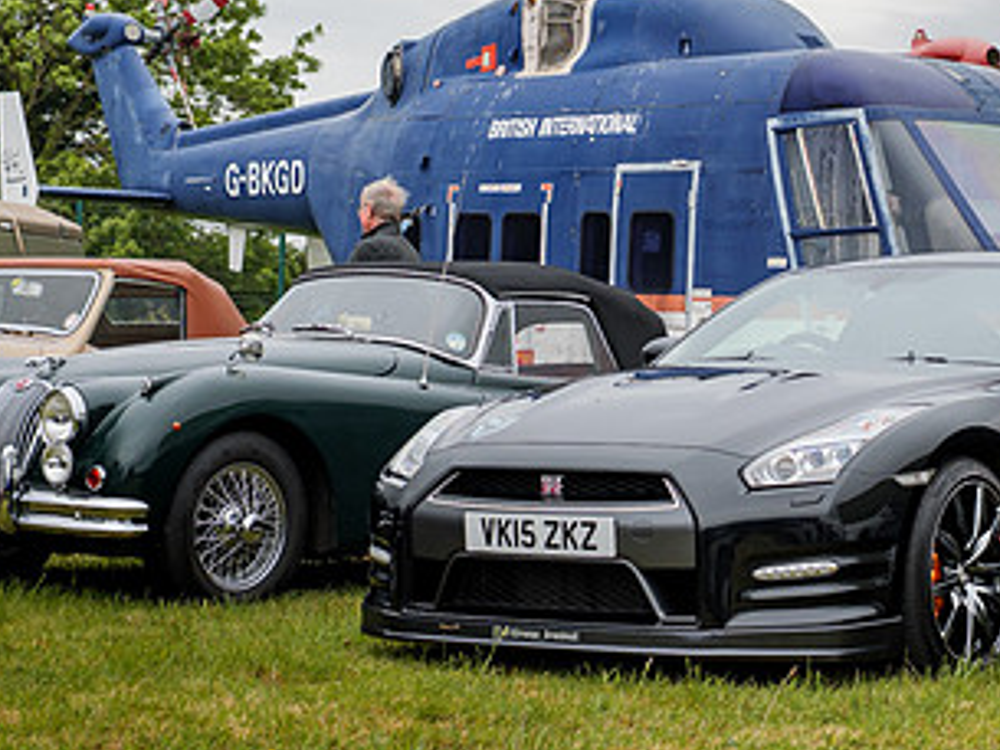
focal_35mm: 101
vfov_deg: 14.6
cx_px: 737
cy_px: 307
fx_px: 2919
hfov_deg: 19.3
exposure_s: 1/320
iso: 200
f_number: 3.7
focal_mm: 23
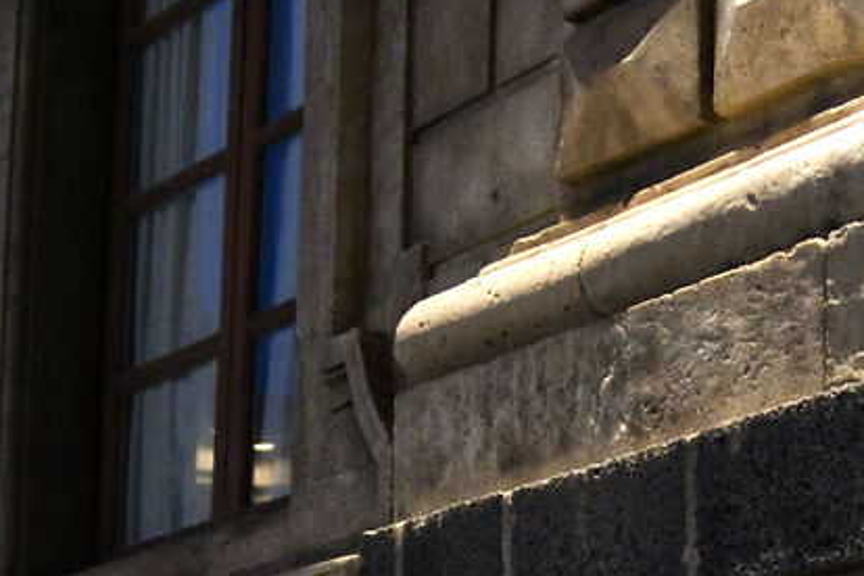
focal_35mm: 116
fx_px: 2784
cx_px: 1048
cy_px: 712
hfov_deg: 16.8
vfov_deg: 11.6
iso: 2500
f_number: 1.4
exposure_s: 1/125
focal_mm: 13
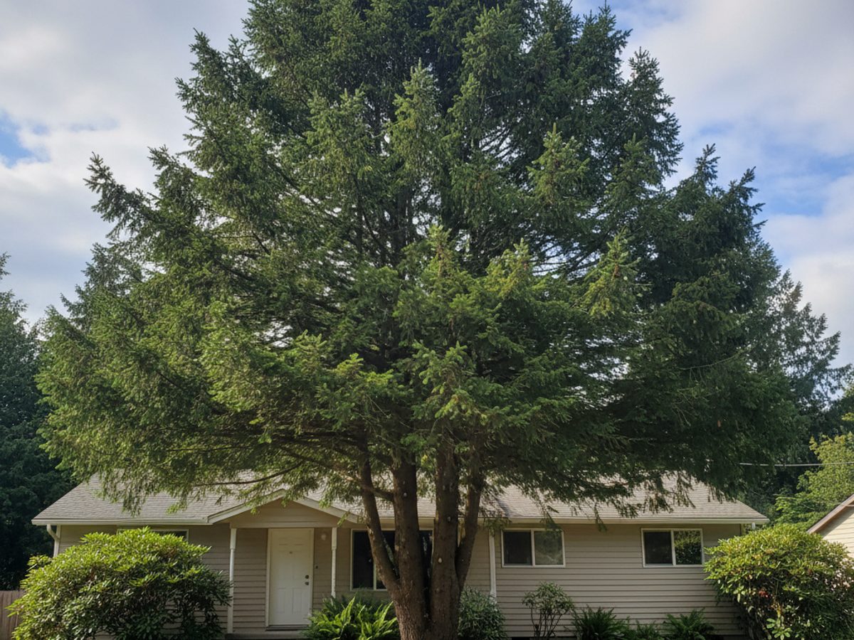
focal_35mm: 23
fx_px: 567
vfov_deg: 58.9
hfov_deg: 73.9
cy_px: 320
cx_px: 427
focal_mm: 6.4
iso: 657
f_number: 1.8
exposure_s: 1/1194
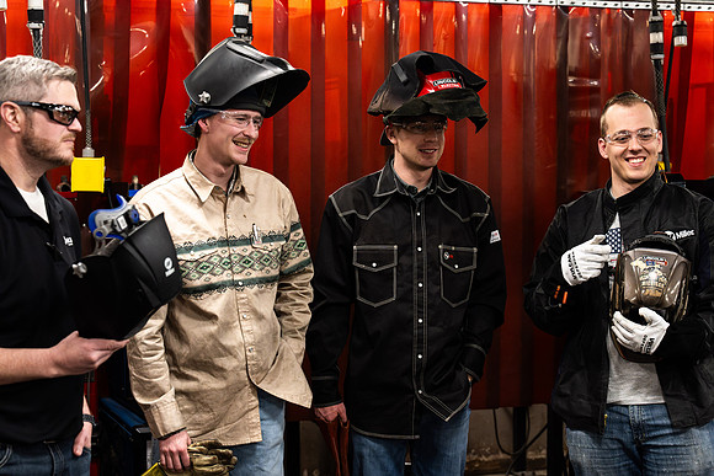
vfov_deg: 17.9
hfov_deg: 26.5
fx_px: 1516
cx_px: 381
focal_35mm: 76
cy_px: 238
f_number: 4
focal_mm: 70
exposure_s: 1/400
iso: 2500
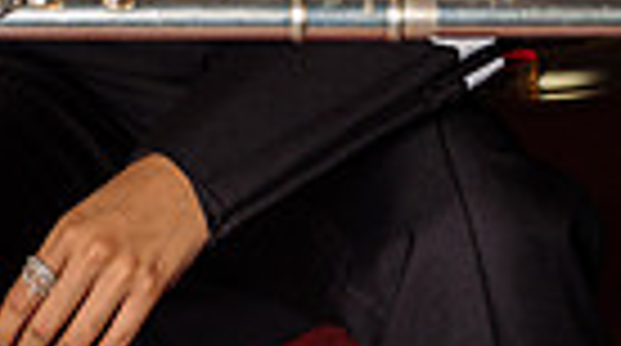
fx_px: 2646
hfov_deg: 13.3
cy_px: -566
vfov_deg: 7.0
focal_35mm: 161
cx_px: 158
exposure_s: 1/250
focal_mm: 47
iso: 200
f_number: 5
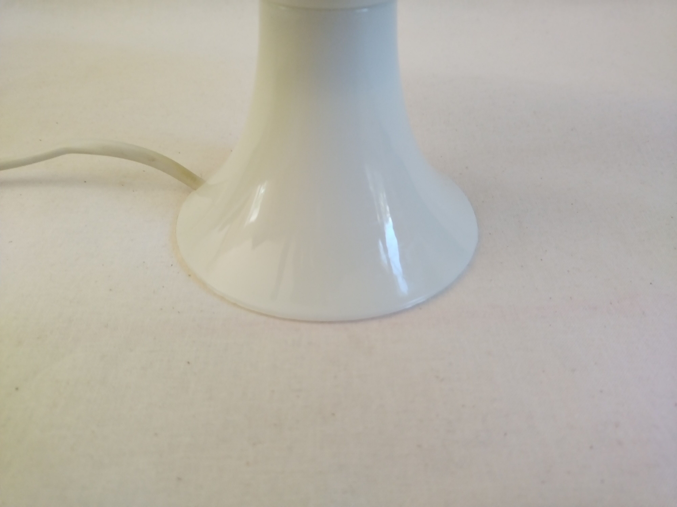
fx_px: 508
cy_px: 254
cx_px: 338
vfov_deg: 53.1
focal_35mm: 26
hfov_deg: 67.3
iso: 462
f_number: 1.8
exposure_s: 1/50
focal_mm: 4.75
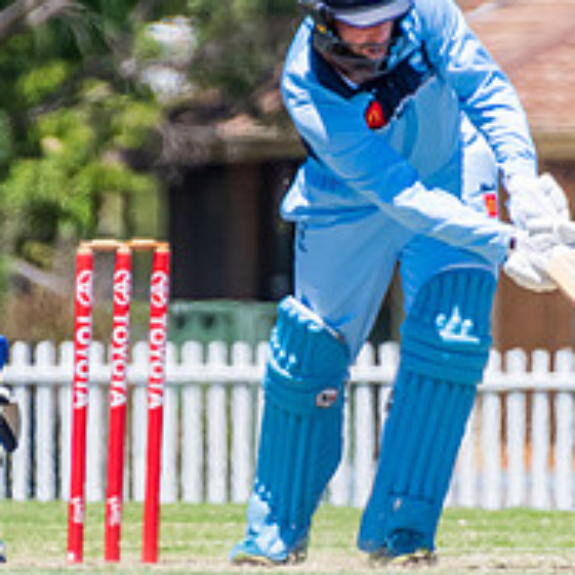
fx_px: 41589
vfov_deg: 0.8
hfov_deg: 0.8
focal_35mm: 2213
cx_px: 319
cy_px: 257
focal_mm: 400
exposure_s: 1/2000
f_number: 6.3
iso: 400
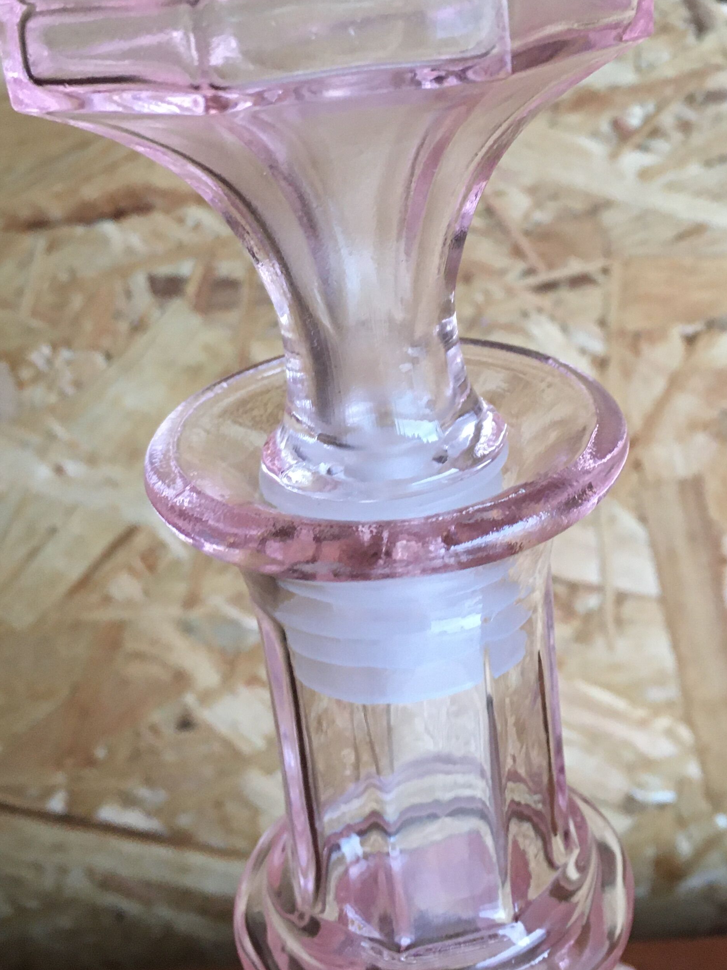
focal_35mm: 47
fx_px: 1316
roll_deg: +4.6
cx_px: 432
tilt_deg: -23.2
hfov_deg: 30.8
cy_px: 416
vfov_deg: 40.3
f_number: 2.2
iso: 160
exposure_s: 1/33
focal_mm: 4.15
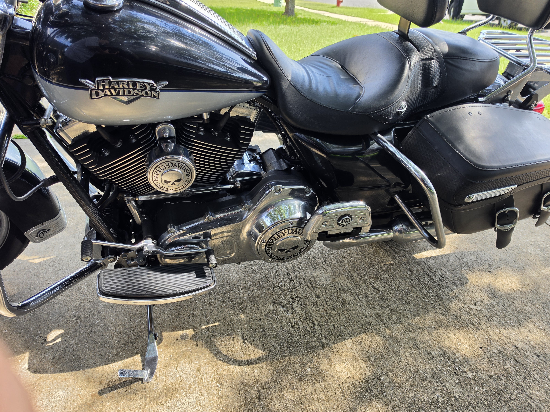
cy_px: 206
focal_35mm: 23
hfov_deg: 73.9
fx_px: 365
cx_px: 275
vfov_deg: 58.9
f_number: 1.4
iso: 25
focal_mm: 6.5
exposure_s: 1/359
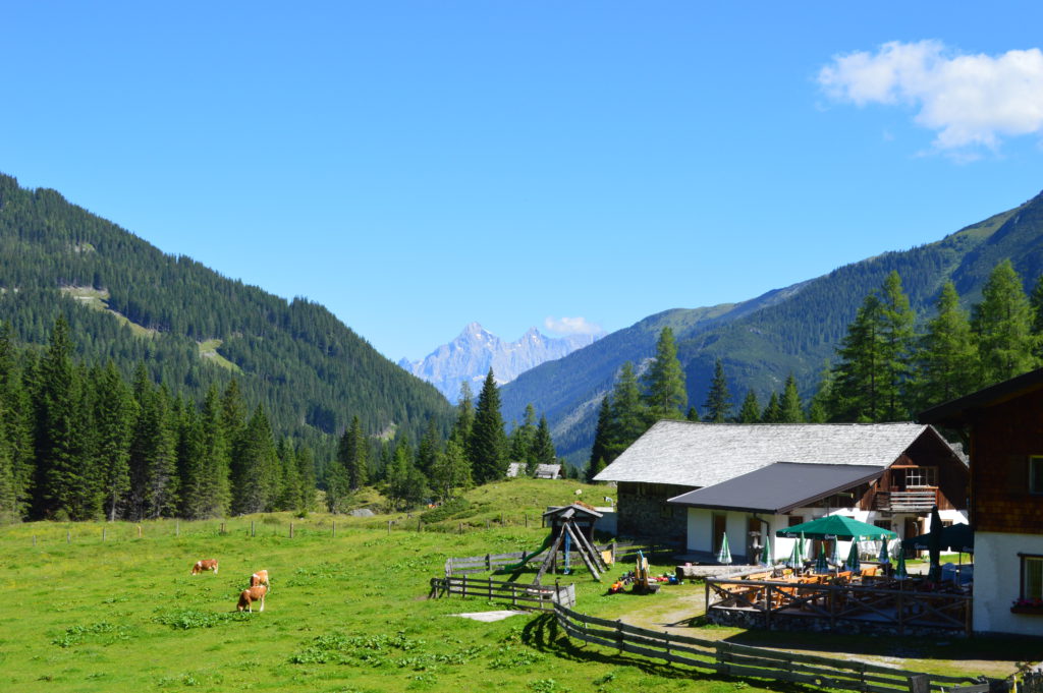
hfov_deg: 38.9
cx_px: 522
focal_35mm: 51
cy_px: 346
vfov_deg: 26.4
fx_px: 1476
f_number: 11
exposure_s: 1/400
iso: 400
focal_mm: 34
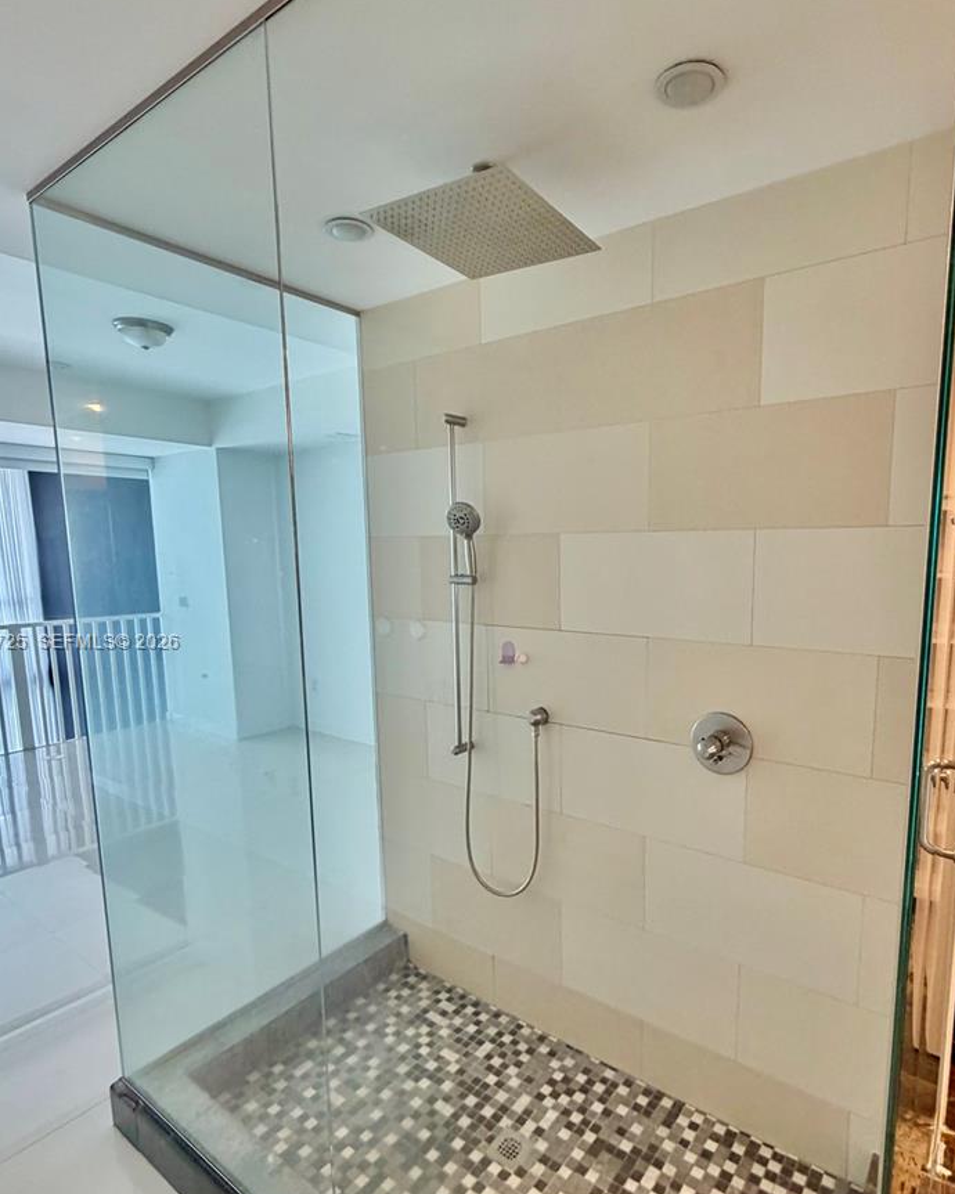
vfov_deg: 83.1
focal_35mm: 19
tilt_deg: -8.6
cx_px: 545
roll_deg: -0.1
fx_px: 672
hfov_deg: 70.5
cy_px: 643
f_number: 2.2
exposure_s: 1/120
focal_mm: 2.22
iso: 250
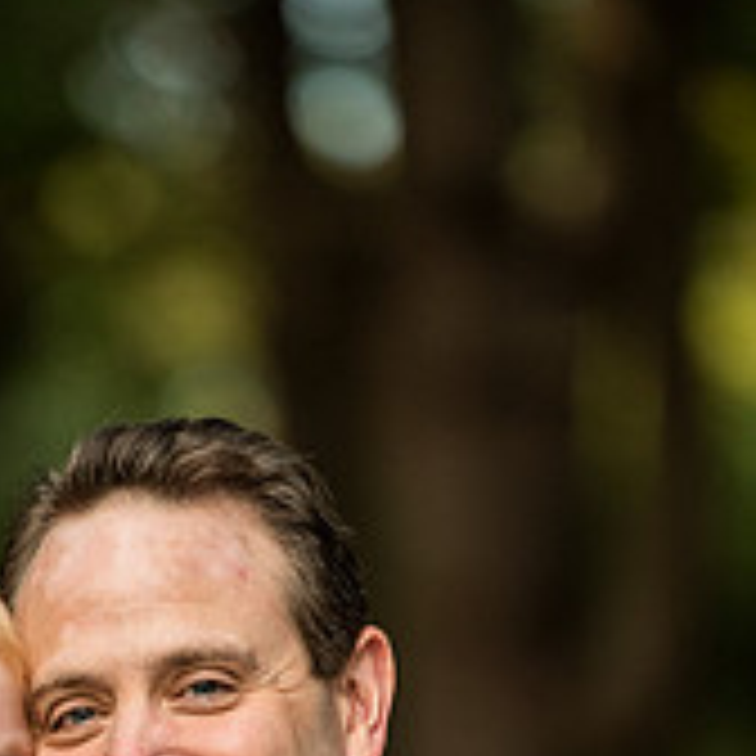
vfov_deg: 3.8
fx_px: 11242
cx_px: 86
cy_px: 878
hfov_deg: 3.8
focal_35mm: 455
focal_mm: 200
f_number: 3.2
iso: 1250
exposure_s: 1/250
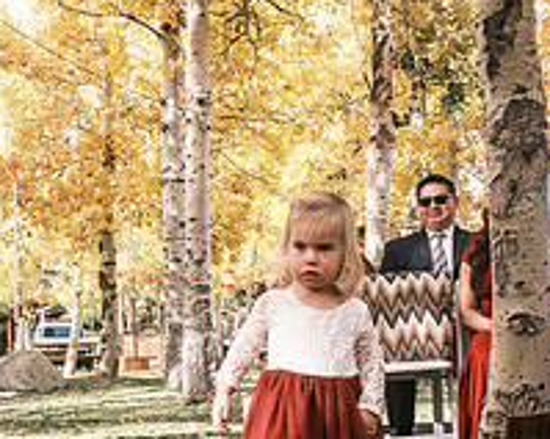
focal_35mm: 74
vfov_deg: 20.0
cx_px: 240
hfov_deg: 25.7
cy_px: 443
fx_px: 1204
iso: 160
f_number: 4.5
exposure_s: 1/125
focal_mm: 18
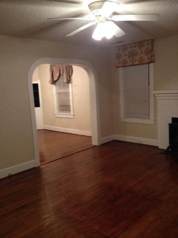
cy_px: 119
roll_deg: +1.2
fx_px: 240
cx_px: 89
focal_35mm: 35
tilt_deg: -7.6
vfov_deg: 52.6
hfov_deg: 40.7
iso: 200
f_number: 2.4
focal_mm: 4.28
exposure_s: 1/20
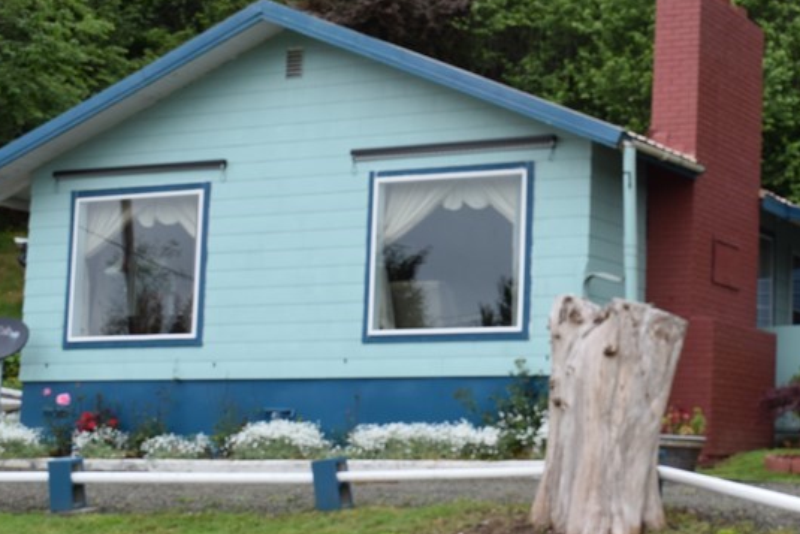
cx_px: 742
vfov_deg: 18.0
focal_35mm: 76
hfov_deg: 25.7
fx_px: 1690
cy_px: 270
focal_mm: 25
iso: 400
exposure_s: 1/250
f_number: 8
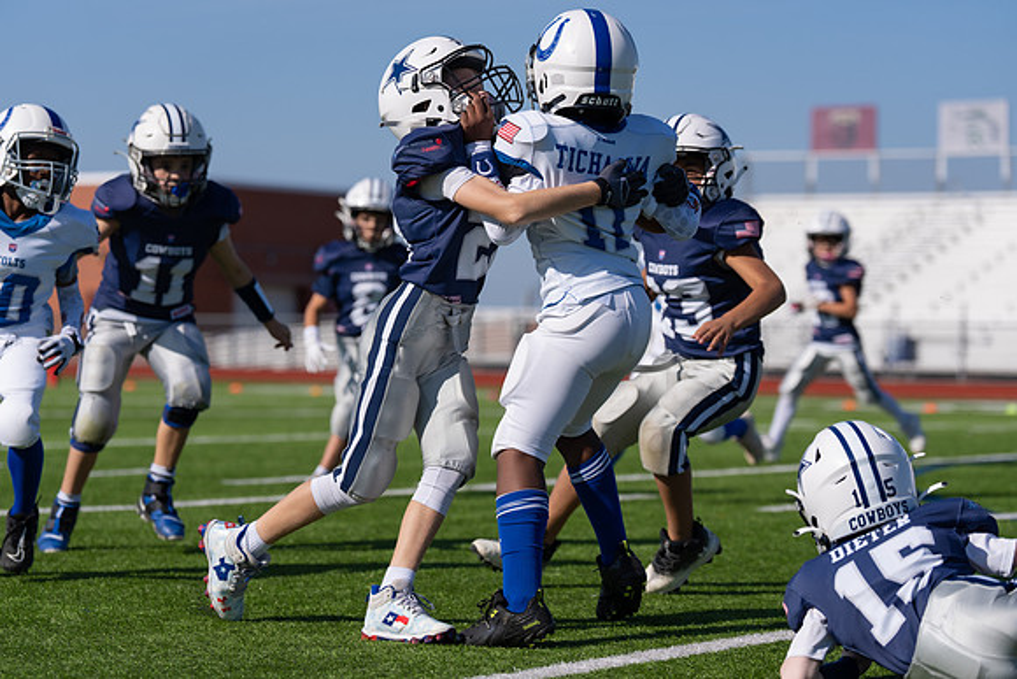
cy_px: 340
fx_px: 3165
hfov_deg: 18.3
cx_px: 508
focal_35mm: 112
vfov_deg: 12.2
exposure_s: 1/2000
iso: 100
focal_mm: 112
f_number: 3.5
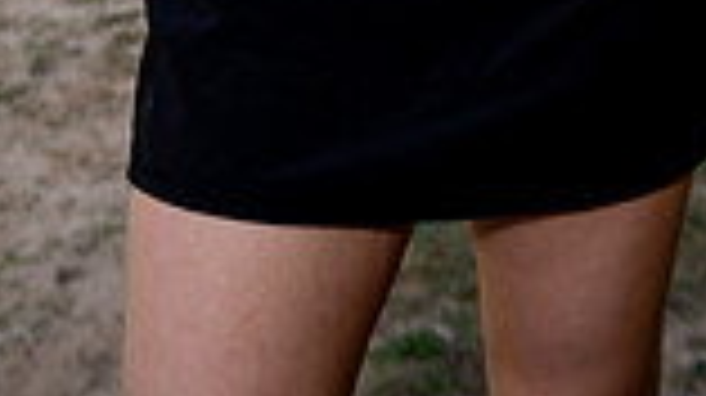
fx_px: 2245
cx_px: 432
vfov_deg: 9.1
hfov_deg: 17.9
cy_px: -531
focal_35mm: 120
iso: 100
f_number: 4.5
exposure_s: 1/250
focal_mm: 40
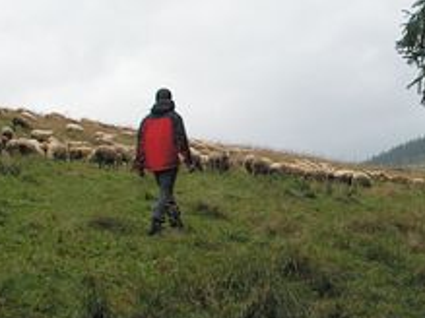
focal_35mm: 74
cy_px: 166
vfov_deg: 19.9
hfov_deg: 25.9
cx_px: 334
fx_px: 908
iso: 50
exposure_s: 1/40
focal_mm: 6
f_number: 3.2
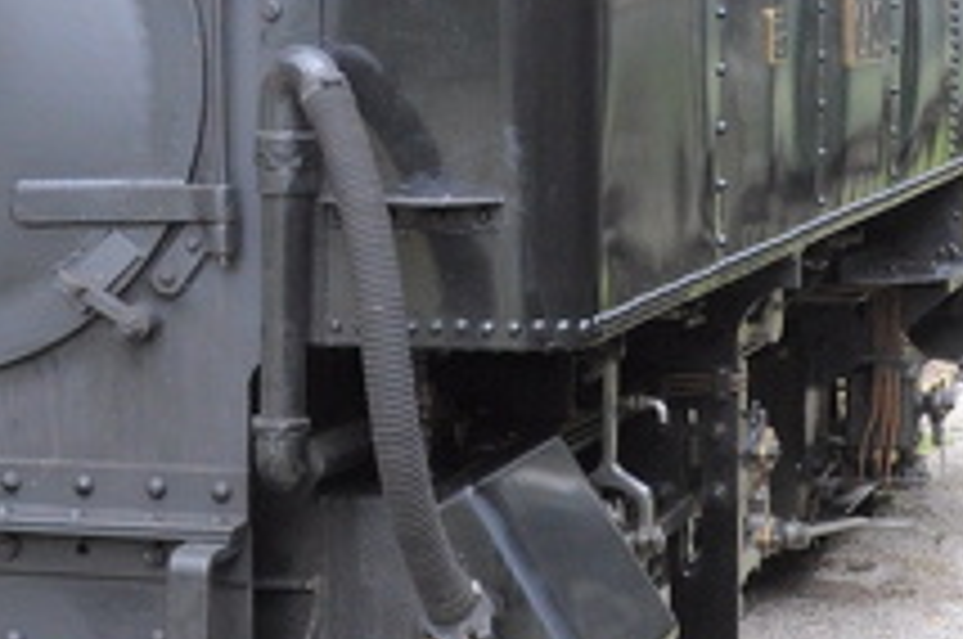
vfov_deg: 11.1
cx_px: 405
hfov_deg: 16.8
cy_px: 90
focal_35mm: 122
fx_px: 3259
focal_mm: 22
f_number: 7.1
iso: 1000
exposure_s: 1/200
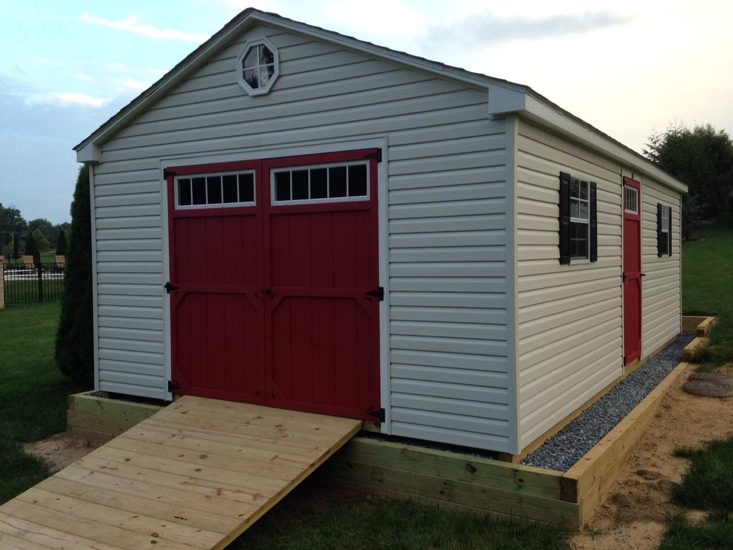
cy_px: 275
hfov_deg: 55.4
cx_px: 366
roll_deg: +0.3
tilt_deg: -1.5
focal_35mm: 33
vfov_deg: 42.9
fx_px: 699
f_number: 2.4
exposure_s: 1/120
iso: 80
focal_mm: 4.12
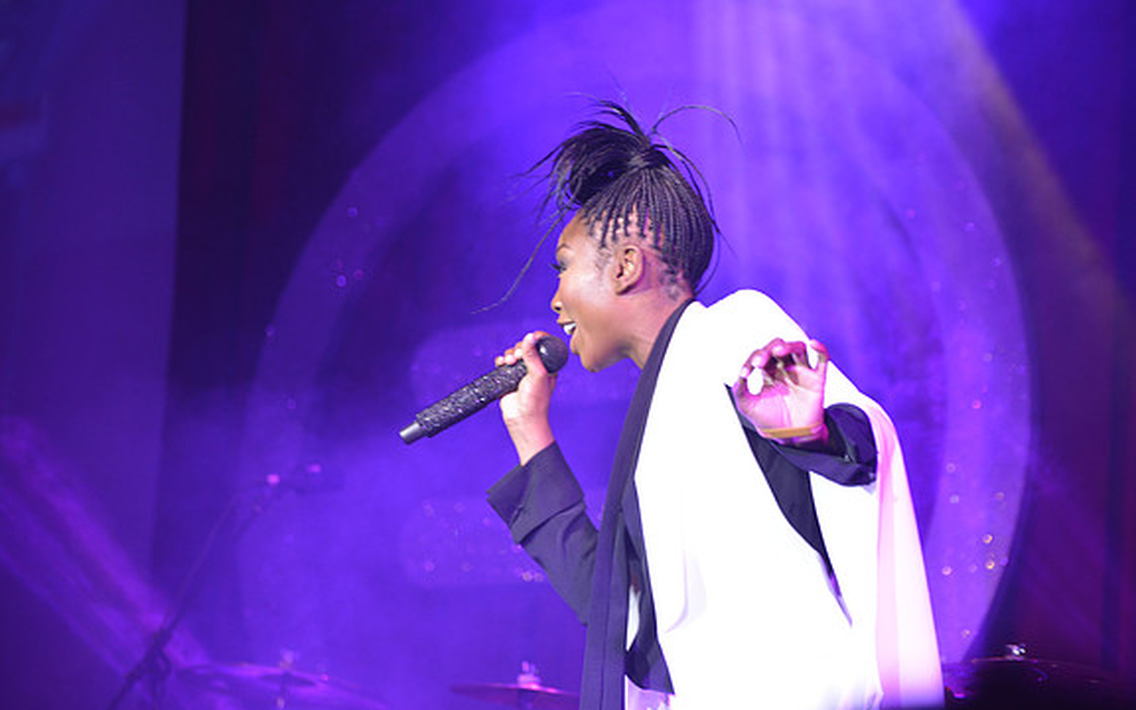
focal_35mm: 119
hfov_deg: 17.5
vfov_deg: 11.0
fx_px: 3684
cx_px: 568
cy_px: 332
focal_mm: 116
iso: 1000
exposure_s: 1/125
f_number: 5
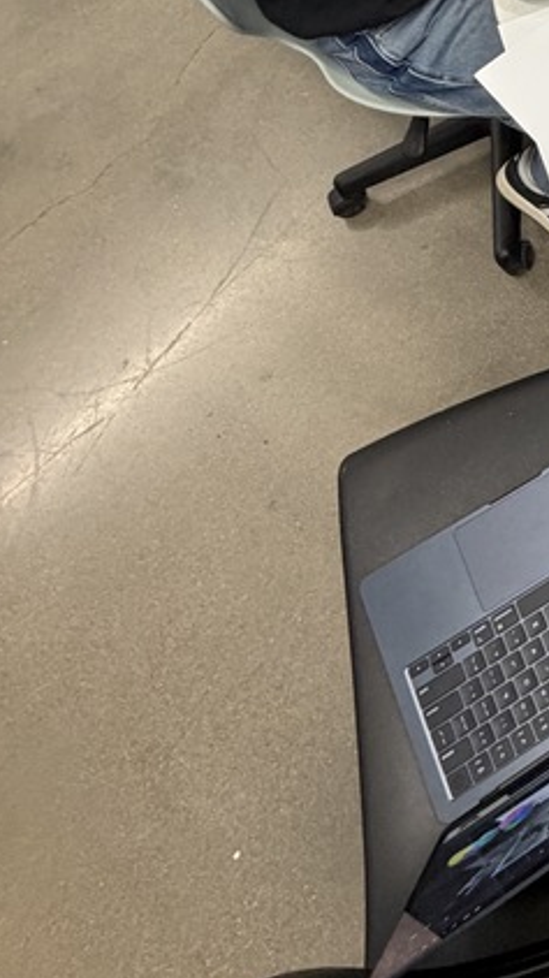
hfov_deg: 23.6
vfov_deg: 48.5
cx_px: 873
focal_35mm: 37
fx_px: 959
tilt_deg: -57.0
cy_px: 104
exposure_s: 1/75
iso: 250
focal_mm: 2.22
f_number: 2.2
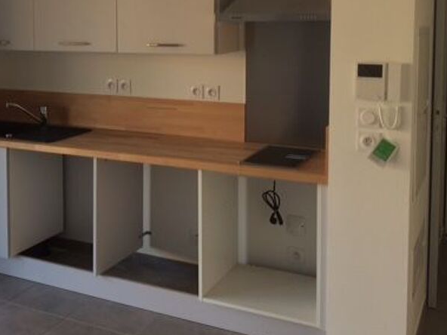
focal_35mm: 49
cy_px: 76
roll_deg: +1.6
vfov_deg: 29.1
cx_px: 109
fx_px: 633
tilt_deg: -5.5
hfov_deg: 37.9
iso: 32
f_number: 2.2
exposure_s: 1/50
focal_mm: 4.15
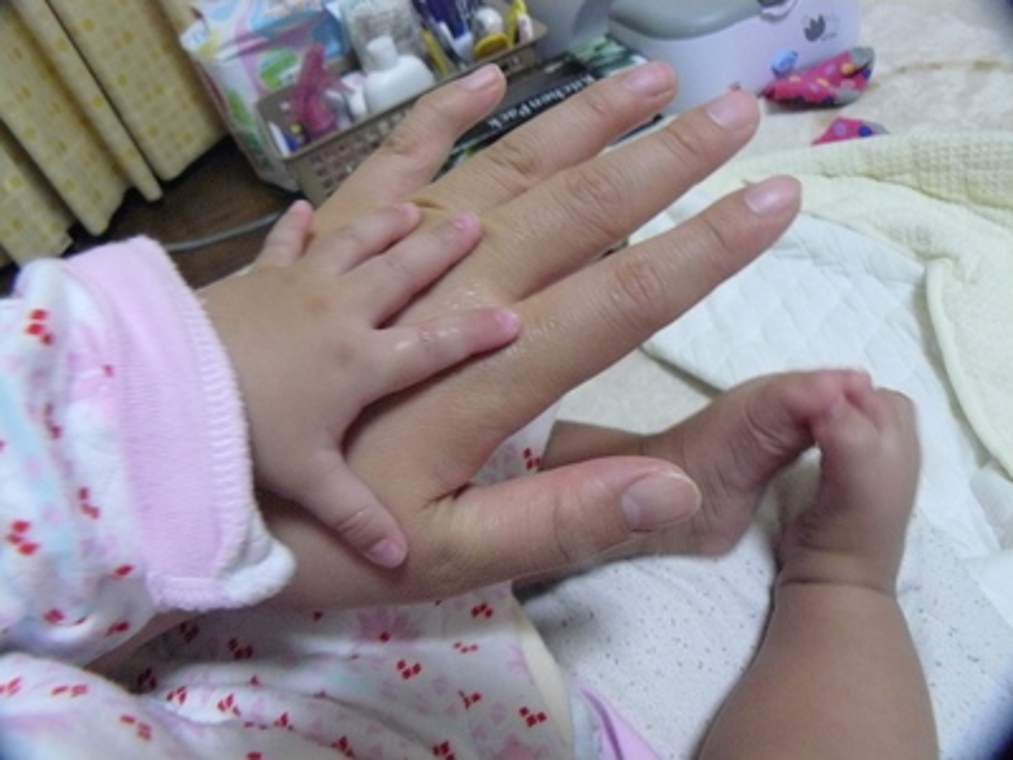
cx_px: 506
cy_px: 380
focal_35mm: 36
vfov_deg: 39.7
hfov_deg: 51.4
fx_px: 1054
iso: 400
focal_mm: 6
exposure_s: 1/25
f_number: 2.8
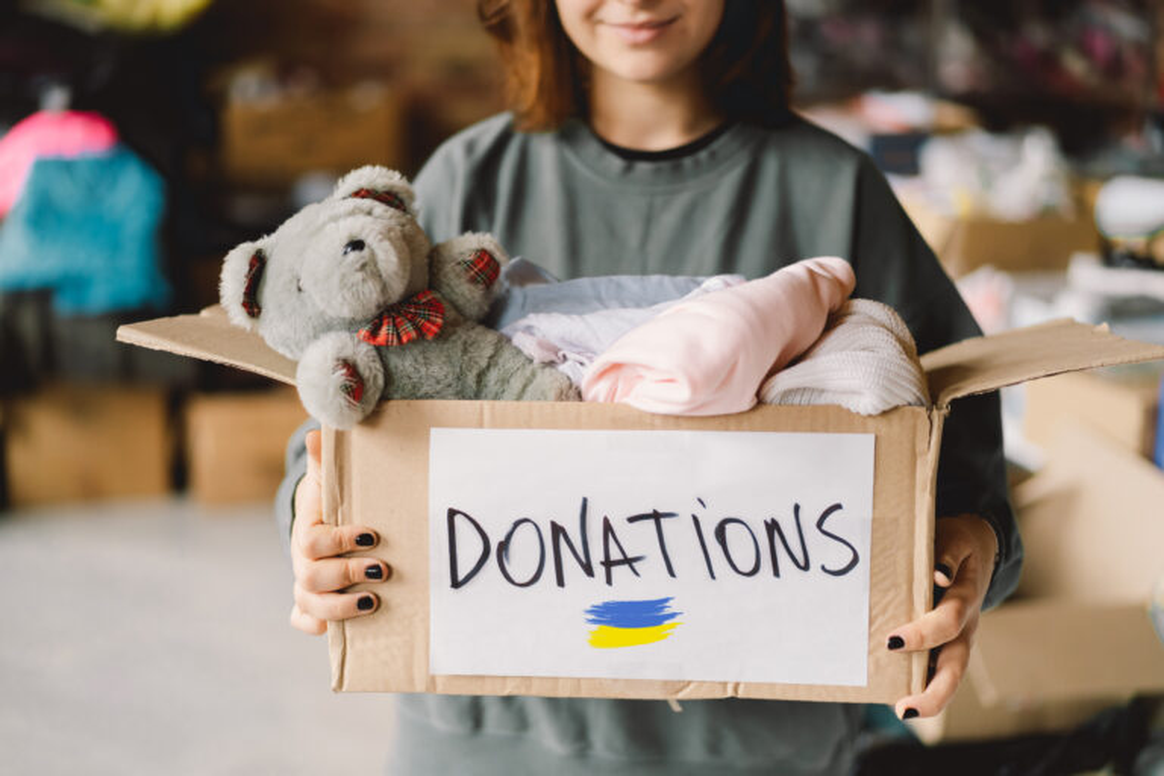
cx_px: 582
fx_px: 1778
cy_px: 388
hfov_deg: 36.2
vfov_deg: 24.6
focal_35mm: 55
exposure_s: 1/125
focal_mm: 55
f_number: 1.8
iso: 800
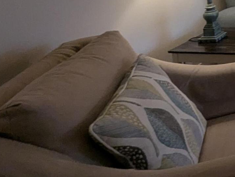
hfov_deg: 20.3
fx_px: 353
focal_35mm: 52
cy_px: -86
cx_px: 454
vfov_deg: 22.9
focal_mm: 1.95
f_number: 2.2
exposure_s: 1/23.8
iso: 140
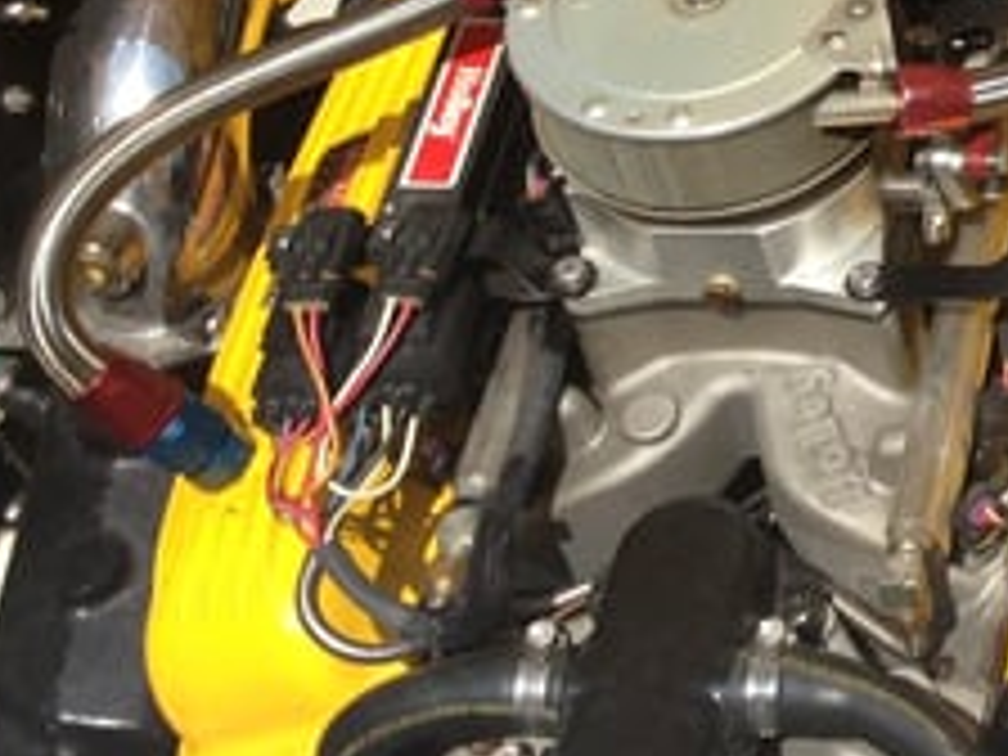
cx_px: 1552
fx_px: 3291
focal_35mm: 113
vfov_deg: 12.9
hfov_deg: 15.9
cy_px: -27
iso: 50
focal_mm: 4.13
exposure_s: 1/1595
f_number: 2.4
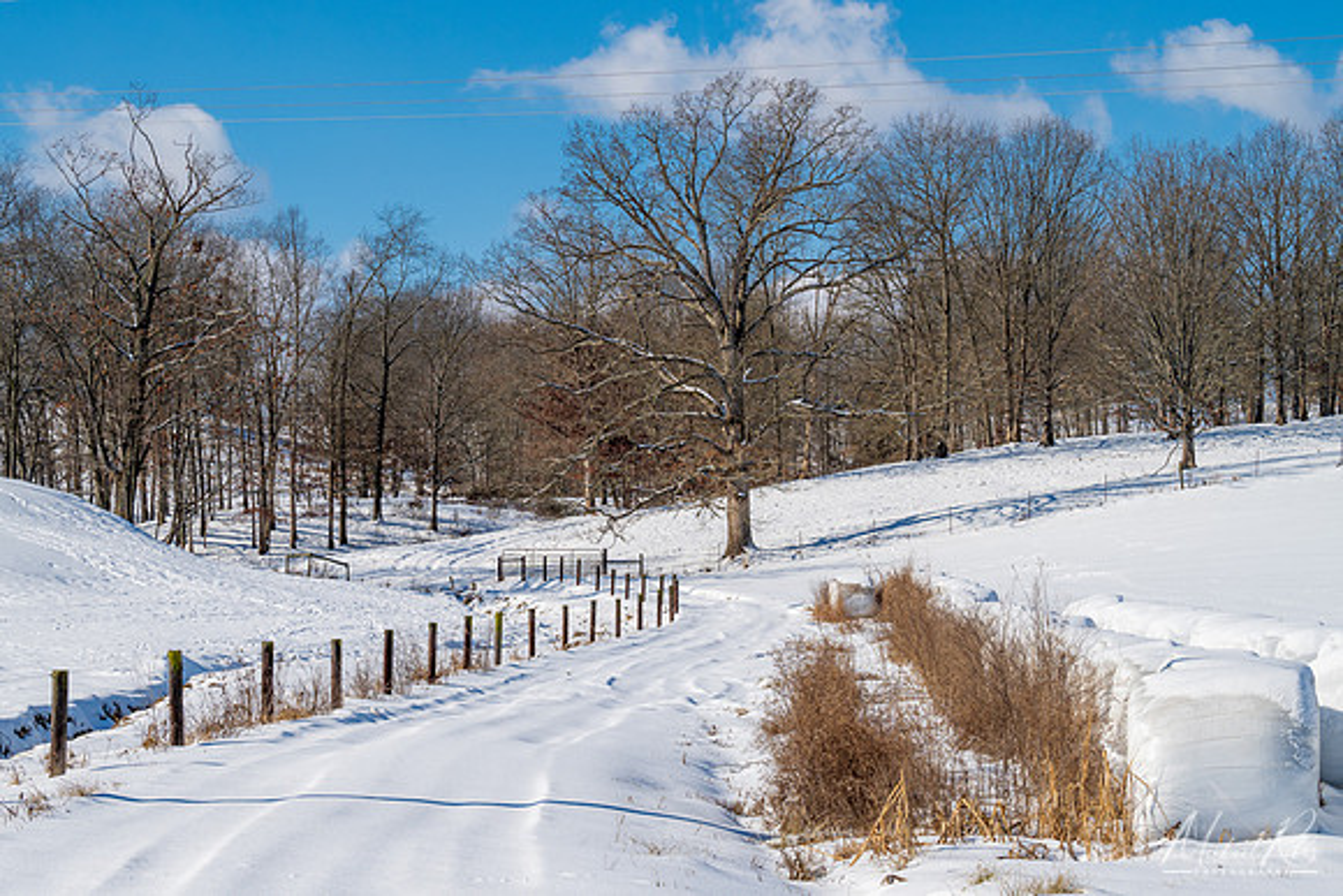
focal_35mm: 99
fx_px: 3694
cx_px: 672
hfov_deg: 20.6
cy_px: 448
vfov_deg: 13.8
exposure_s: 1/320
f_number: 11
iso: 100
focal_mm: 66
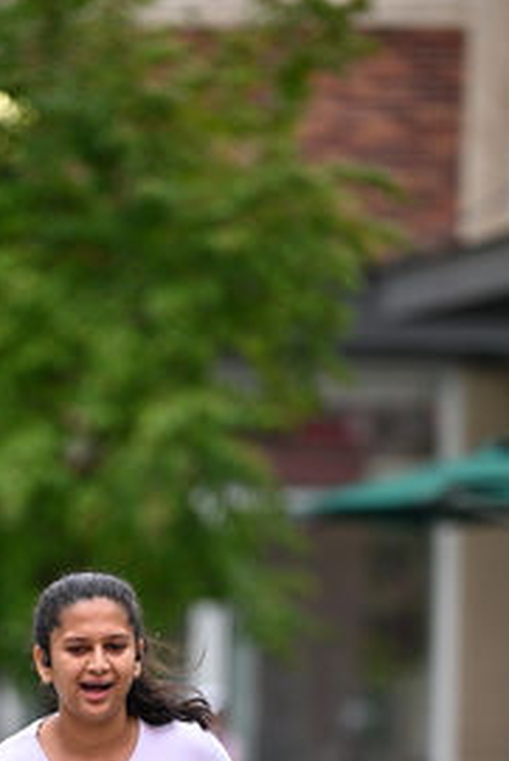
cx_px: 165
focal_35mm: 406
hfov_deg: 3.4
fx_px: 8599
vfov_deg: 5.1
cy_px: 702
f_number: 2.8
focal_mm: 200
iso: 400
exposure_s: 1/1250
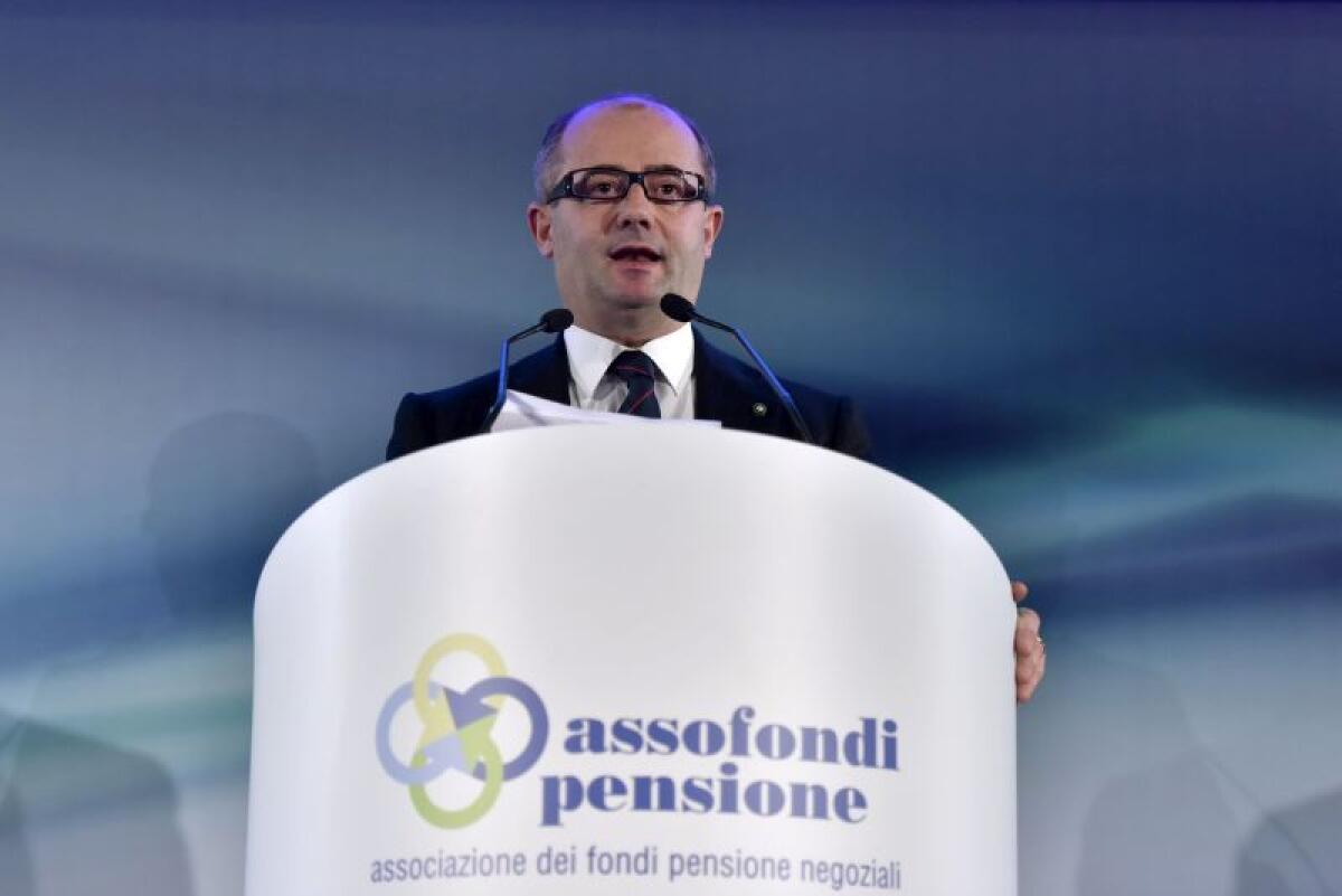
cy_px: 448
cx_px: 671
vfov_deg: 13.7
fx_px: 3729
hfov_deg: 20.4
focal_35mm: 100
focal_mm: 100
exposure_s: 1/500
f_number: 3.2
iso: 1250
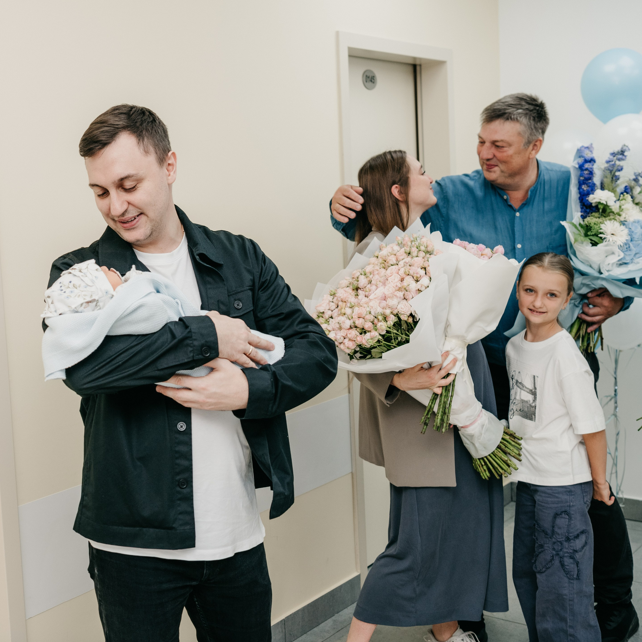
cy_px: 297
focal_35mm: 50
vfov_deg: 34.0
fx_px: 1049
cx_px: 200
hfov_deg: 33.6
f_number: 4
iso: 320
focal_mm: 36
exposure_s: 1/200
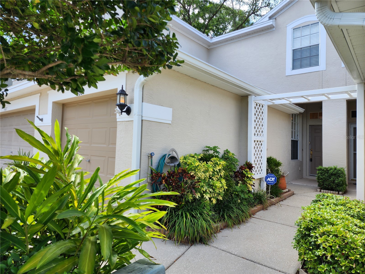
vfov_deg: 58.9
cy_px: 137
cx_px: 182
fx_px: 243
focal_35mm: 23
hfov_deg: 73.9
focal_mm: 6.4
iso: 12
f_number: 1.8
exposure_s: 1/289
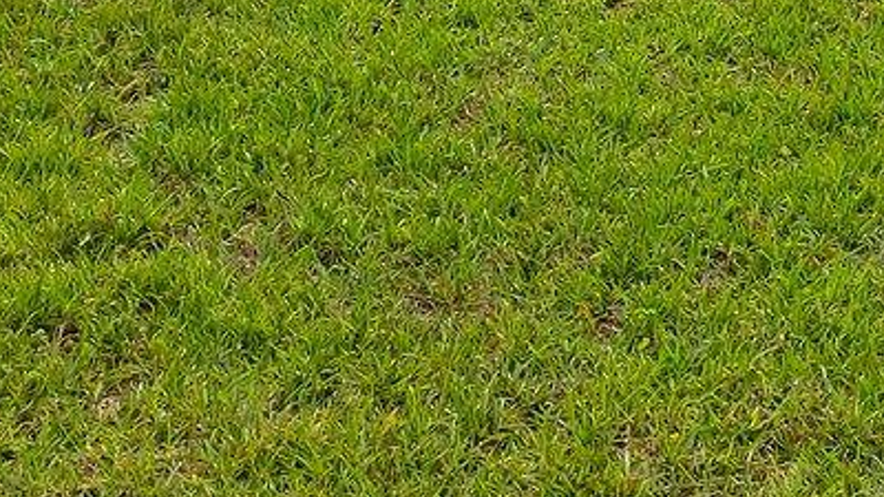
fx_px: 2391
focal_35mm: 102
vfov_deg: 10.3
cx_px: 884
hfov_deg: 20.3
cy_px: -710
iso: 250
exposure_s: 1/850
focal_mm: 12.6
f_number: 8
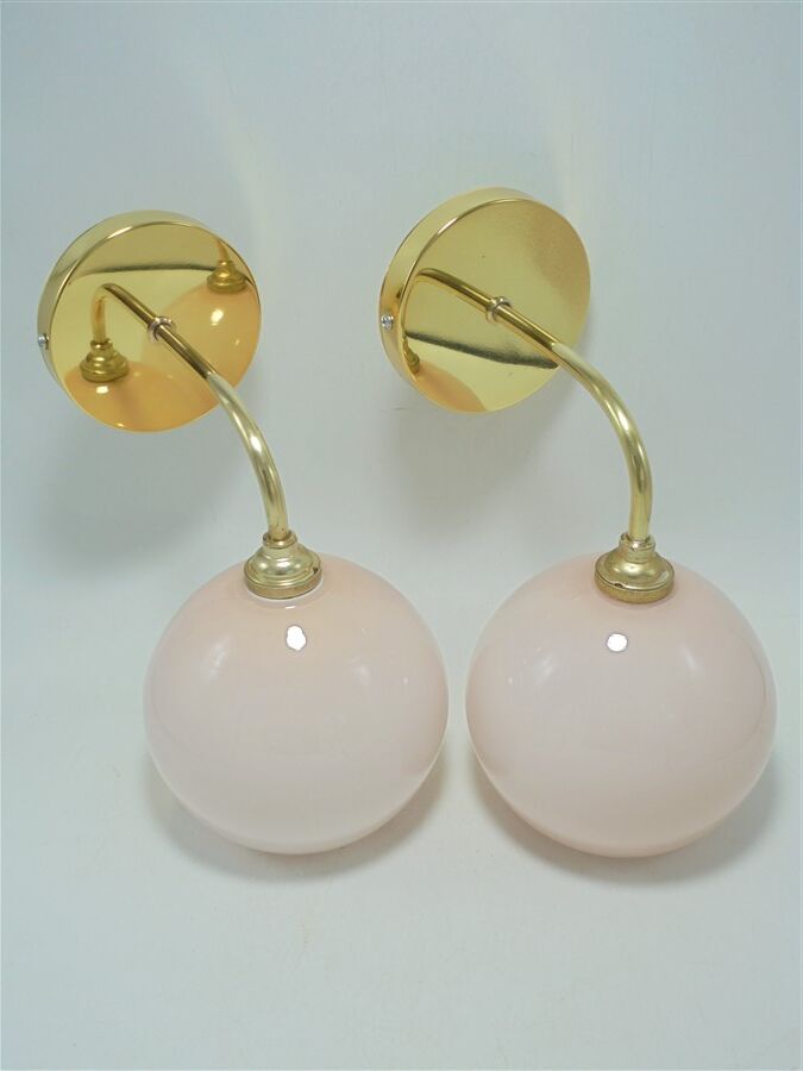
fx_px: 1052
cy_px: 536
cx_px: 402
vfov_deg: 54.0
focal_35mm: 34
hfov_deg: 41.8
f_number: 4
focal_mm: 6.1
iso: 100
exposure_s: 1/100
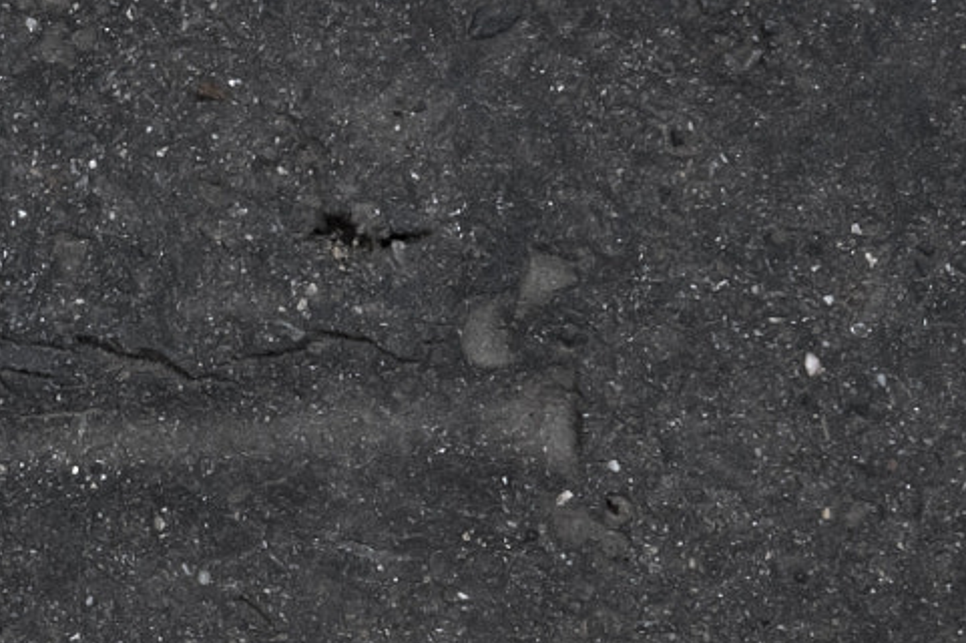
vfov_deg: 6.3
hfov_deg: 9.3
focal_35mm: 217
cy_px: -20
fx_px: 5819
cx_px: -392
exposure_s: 1/90
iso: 320
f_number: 11
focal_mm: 34
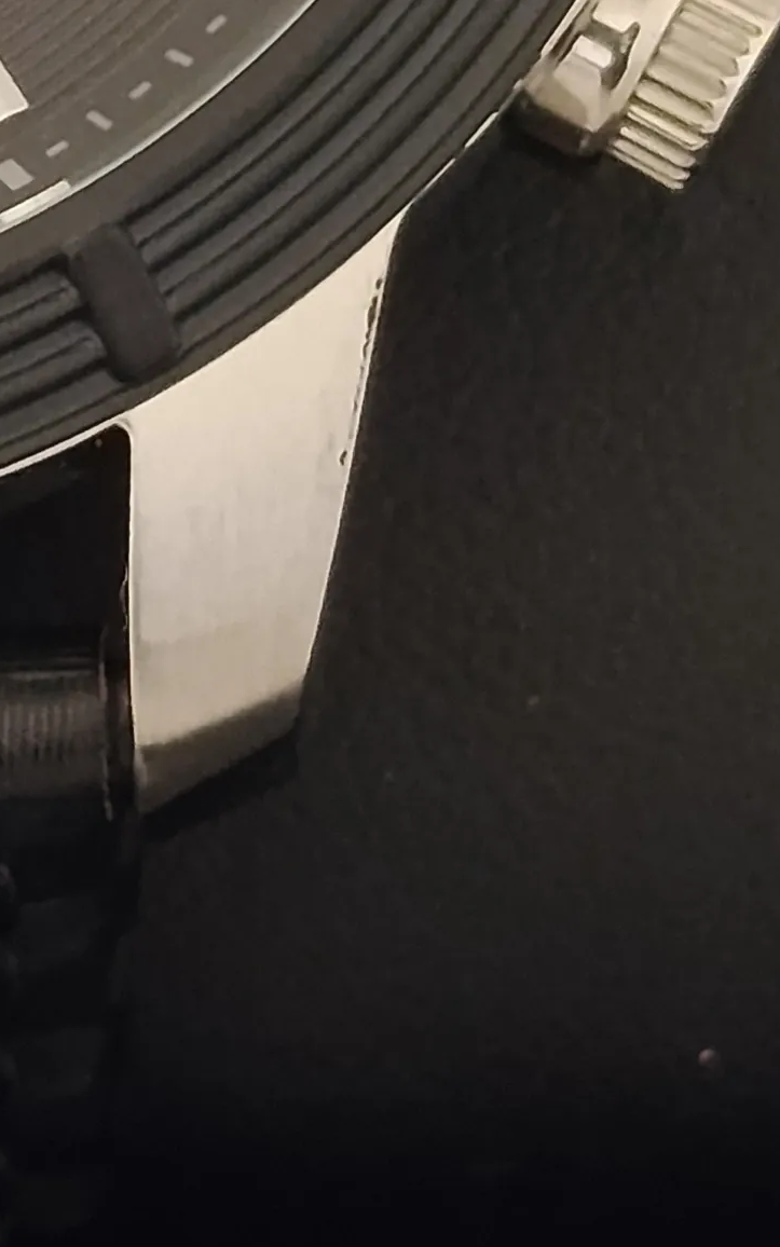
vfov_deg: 7.9
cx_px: -408
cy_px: -18
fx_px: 8975
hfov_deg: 4.9
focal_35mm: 264
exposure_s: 1/50
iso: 890
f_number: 1.7
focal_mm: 5.24
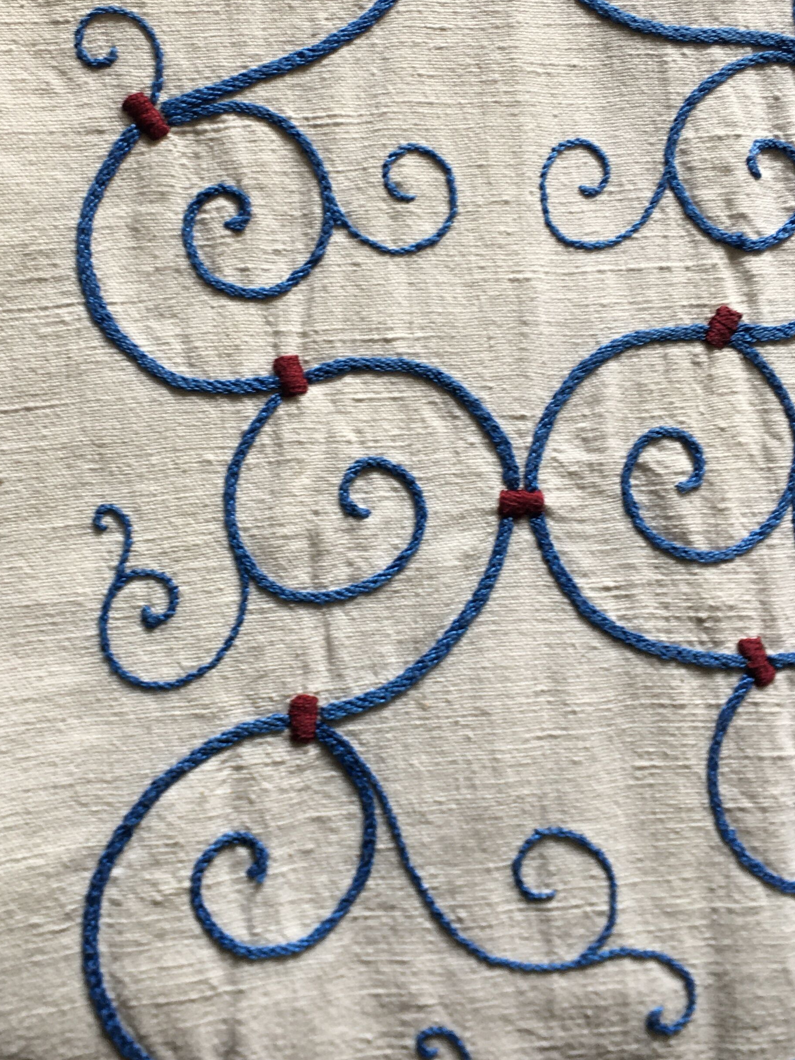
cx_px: 293
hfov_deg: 30.1
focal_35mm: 48
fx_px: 1470
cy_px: 426
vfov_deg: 39.5
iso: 25
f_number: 2.2
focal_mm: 4.15
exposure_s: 1/50
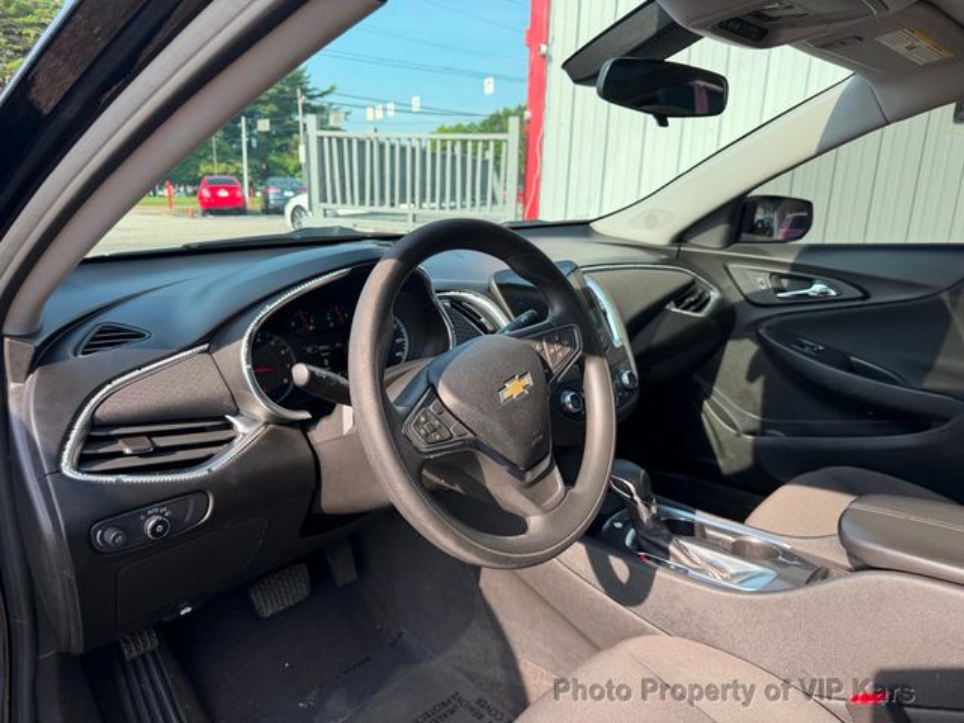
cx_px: 482
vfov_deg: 56.8
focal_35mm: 24
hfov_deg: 71.6
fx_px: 668
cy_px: 362
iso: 100
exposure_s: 1/955
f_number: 1.78
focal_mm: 6.76
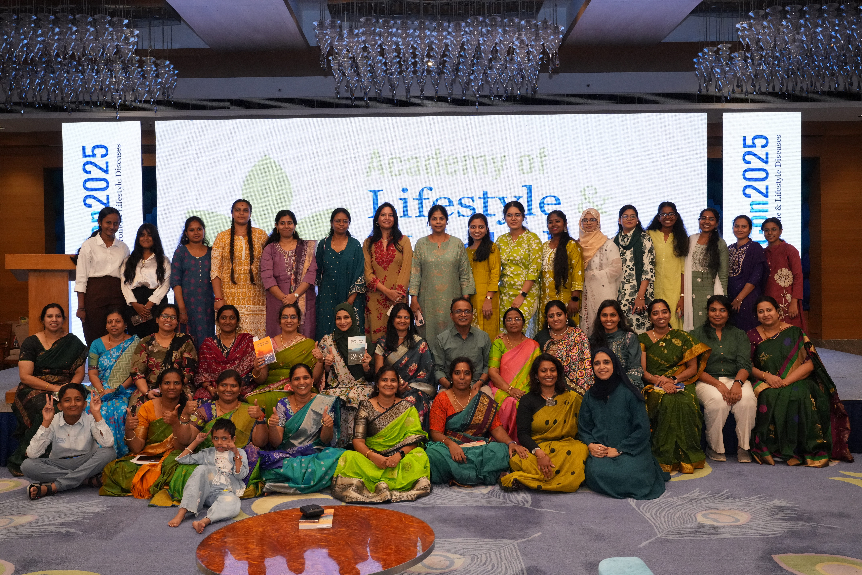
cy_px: 288
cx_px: 431
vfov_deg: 40.0
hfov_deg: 57.2
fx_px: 790
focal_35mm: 33
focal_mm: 33
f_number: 8
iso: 3200
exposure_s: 1/60
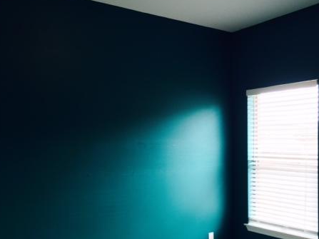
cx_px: 196
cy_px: 161
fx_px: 396
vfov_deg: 33.3
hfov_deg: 43.6
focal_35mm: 43
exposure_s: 1/40
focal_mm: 4.12
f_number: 2.2
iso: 40
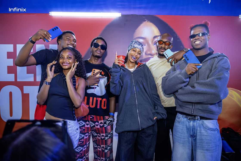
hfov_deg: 73.7
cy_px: 80
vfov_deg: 53.2
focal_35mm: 24
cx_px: 120
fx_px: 161
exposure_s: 1/200
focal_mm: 24
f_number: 4
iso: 2500
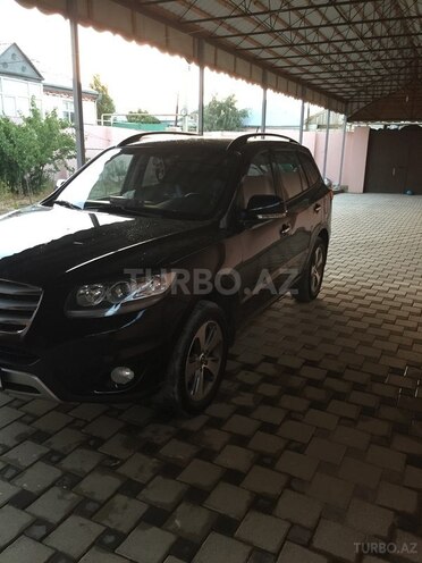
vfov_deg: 61.7
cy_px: 282
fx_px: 471
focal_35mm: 29
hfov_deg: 48.2
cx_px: 211
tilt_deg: -15.1
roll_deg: -0.2
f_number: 2.2
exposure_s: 1/33
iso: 160
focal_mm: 4.15
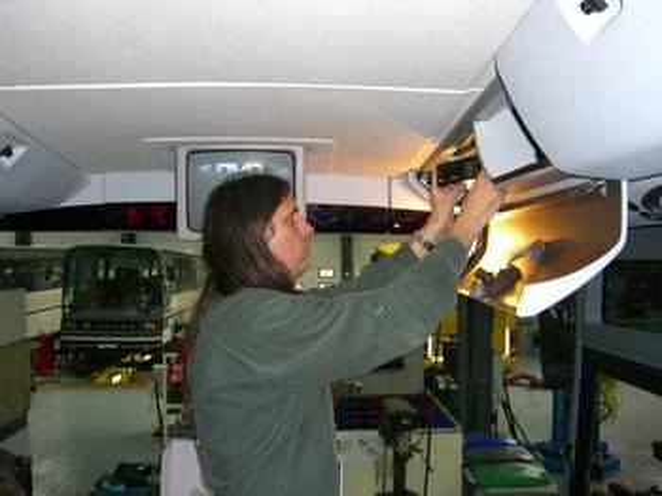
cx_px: 331
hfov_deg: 49.0
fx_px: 726
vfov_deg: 37.7
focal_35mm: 38
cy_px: 248
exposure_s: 1/60
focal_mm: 7.9
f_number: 2.8
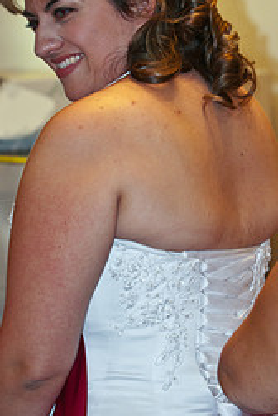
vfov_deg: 9.6
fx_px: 2479
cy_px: 276
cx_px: 221
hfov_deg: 6.4
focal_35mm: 214
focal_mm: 80
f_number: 4
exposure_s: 1/60
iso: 400
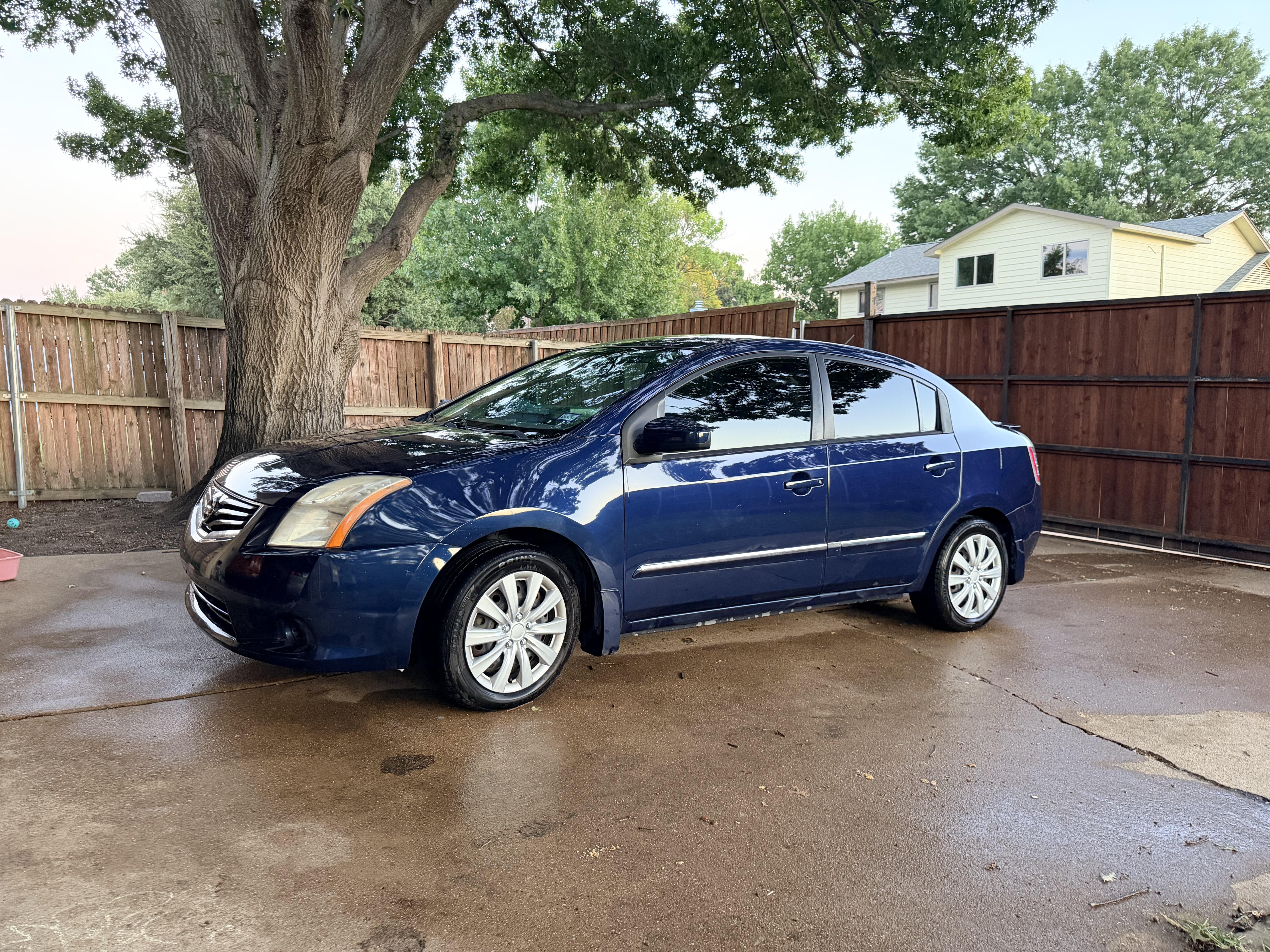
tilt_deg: -6.3
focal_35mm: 24
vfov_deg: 56.8
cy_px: 476
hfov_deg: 71.6
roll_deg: +0.2
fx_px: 881
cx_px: 635
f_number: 1.78
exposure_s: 1/60
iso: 640
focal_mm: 6.76
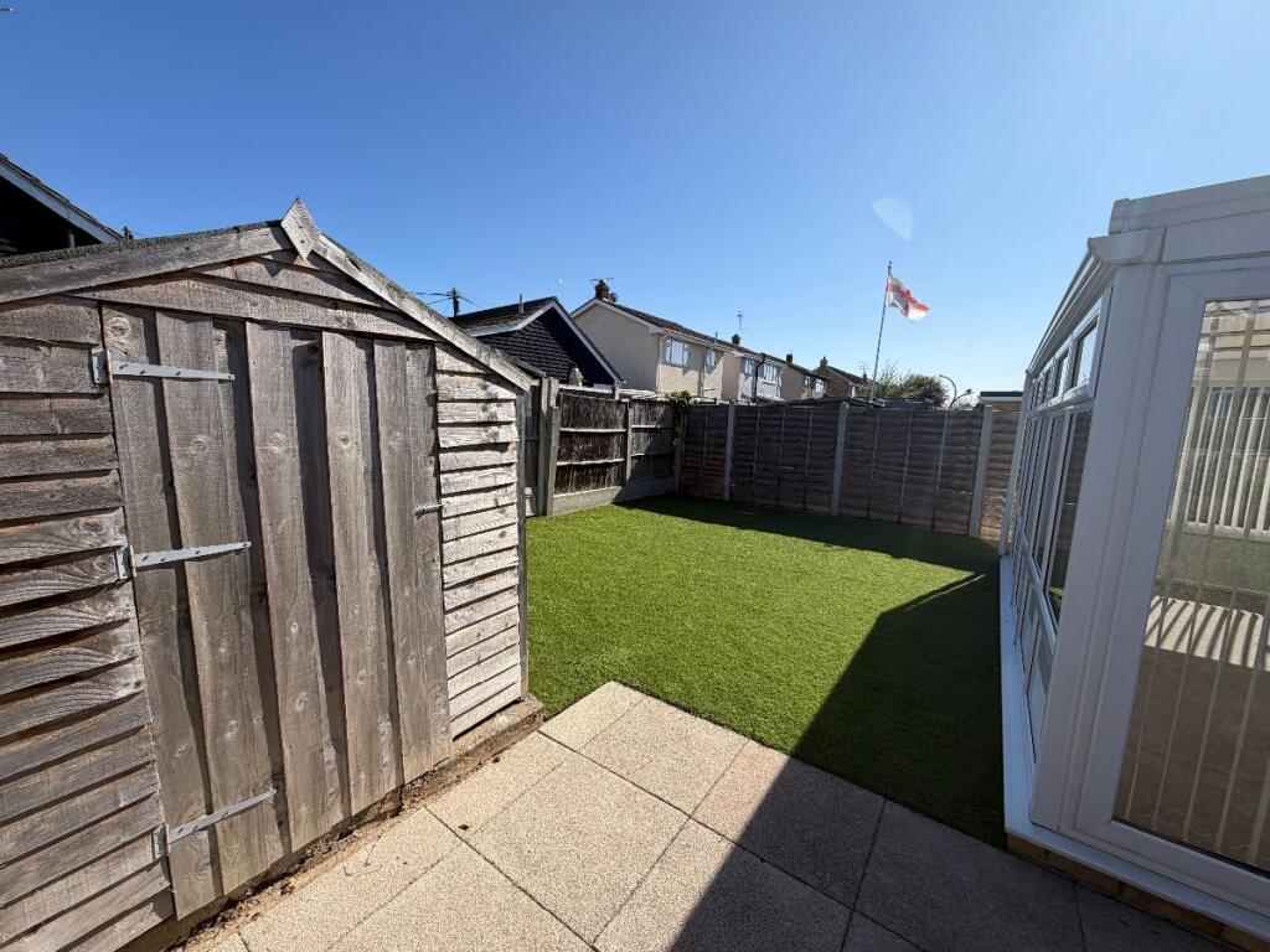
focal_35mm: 14
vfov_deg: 85.7
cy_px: 476
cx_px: 635
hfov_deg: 102.1
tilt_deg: -5.7
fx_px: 514
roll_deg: -2.0
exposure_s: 1/942
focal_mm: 2.22
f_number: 2.2
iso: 20
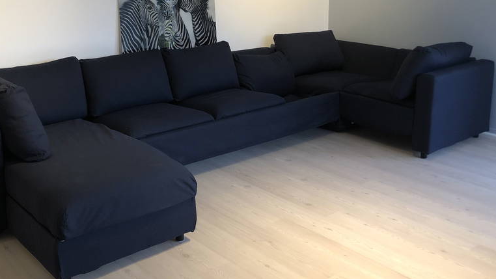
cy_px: 42
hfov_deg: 49.1
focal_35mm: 41
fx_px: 539
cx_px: 204
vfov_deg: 28.2
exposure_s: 1/17
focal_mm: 3.99
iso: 50
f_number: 1.8
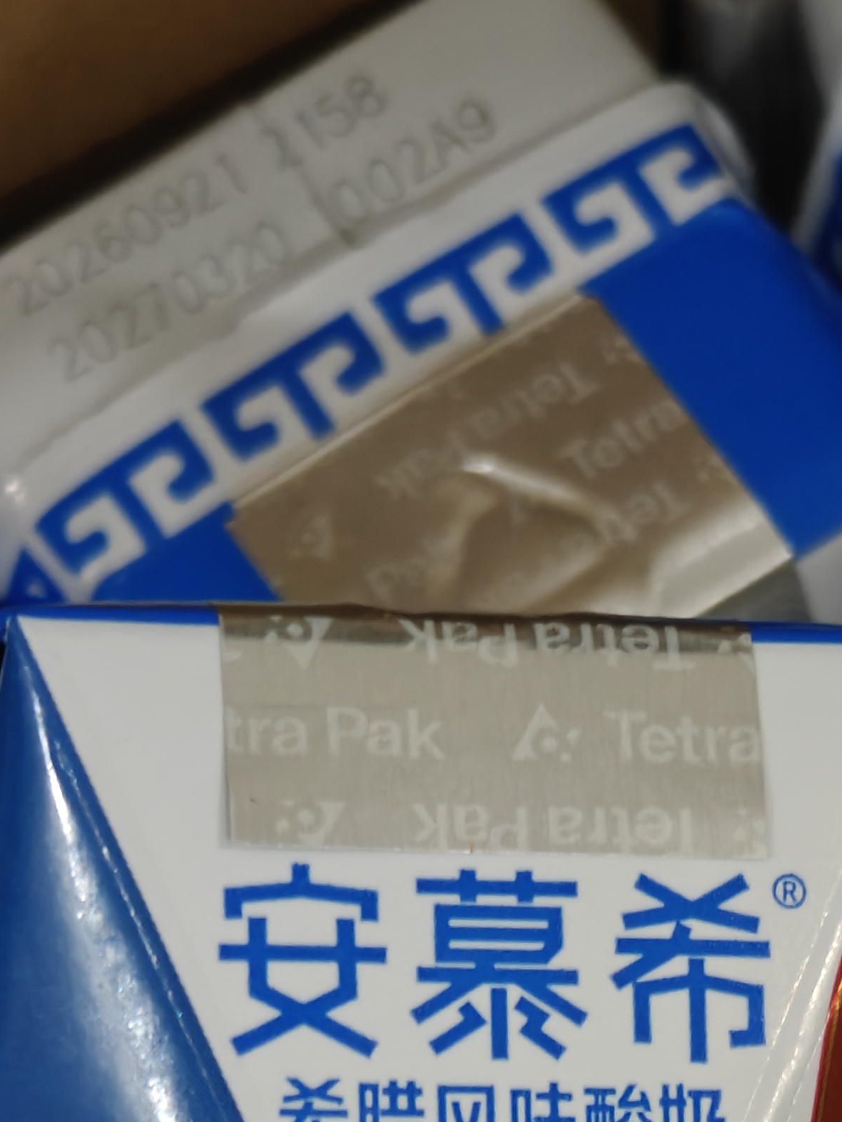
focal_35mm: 203
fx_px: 6583
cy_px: 1513
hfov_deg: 7.3
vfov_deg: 9.5
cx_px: 636
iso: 1250
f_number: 2.6
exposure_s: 1/50
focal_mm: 13.3
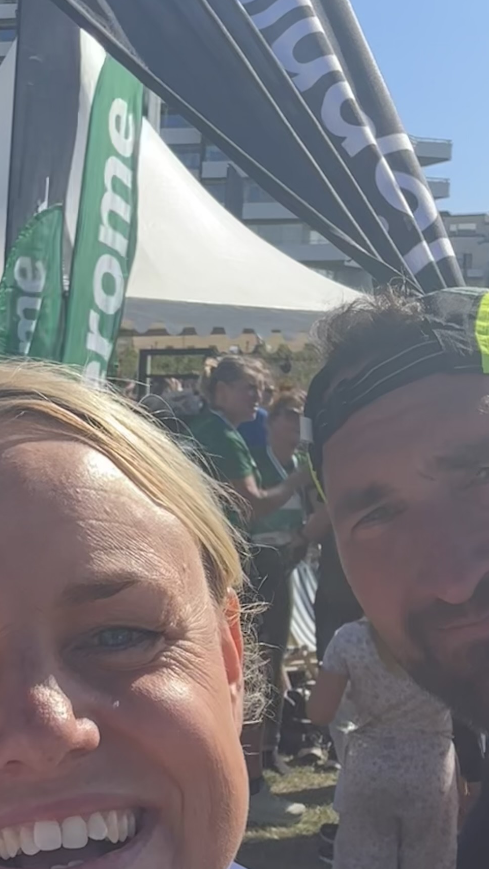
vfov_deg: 35.4
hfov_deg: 19.7
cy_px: 472
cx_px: -23
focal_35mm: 59
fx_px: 1360
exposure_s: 1/964
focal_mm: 2.69
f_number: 1.9
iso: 25
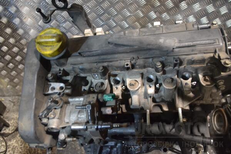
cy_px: 77
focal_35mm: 30
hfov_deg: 61.9
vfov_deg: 43.6
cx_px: 116
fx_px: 192
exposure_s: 1/80
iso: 3200
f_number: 4.5
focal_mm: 20
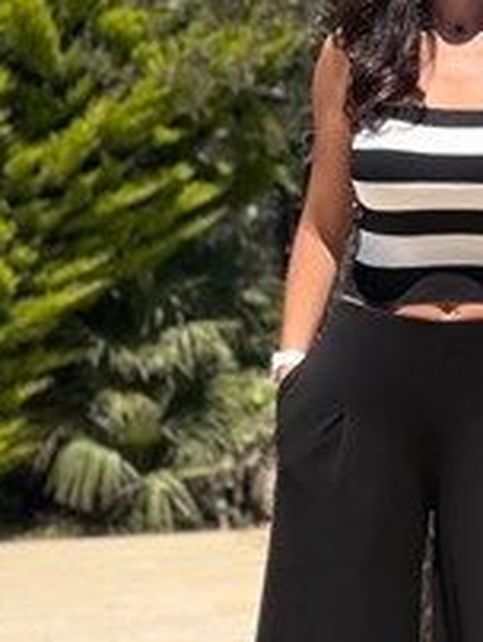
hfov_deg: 17.6
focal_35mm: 79
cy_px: 358
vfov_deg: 24.7
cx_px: 613
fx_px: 1467
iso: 25
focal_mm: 2.71
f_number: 1.9
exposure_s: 1/1143
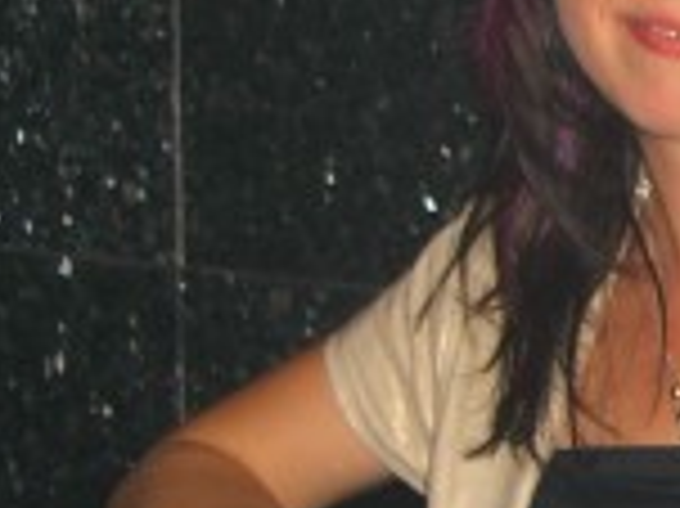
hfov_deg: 12.5
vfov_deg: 9.8
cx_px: 973
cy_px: 288
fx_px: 2964
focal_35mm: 151
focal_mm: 7.9
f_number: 2.8
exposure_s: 1/60
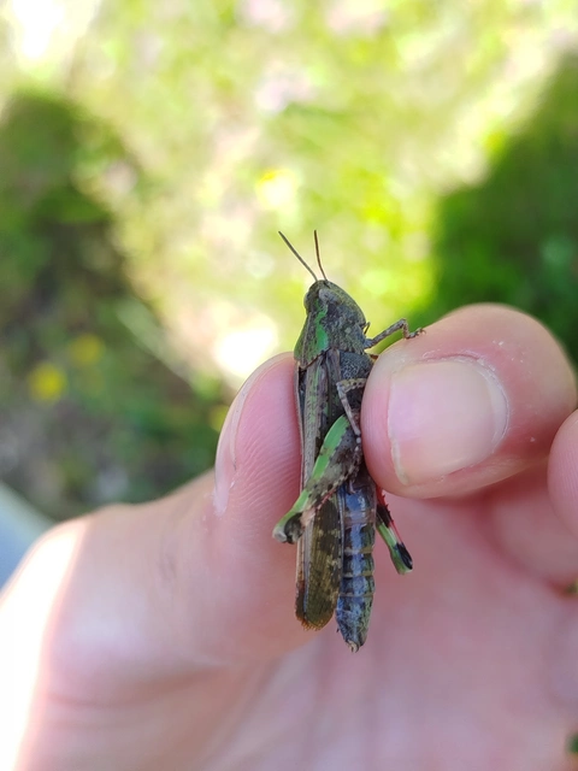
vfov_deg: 39.7
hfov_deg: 30.3
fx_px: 1069
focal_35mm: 48
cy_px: 386
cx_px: 289
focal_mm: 5.31
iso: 50
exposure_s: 1/180
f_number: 1.7
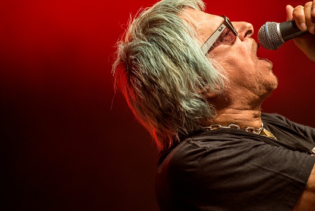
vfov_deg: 5.1
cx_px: 211
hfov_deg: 7.6
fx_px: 2383
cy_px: 103
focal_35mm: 272
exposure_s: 1/125
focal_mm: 200
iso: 800
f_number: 2.8
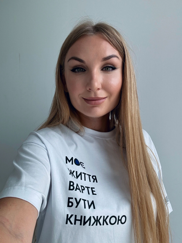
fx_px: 210
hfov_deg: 46.8
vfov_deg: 60.0
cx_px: 91
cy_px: 122
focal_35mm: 30
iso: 32
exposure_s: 1/121
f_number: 1.9
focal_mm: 2.69
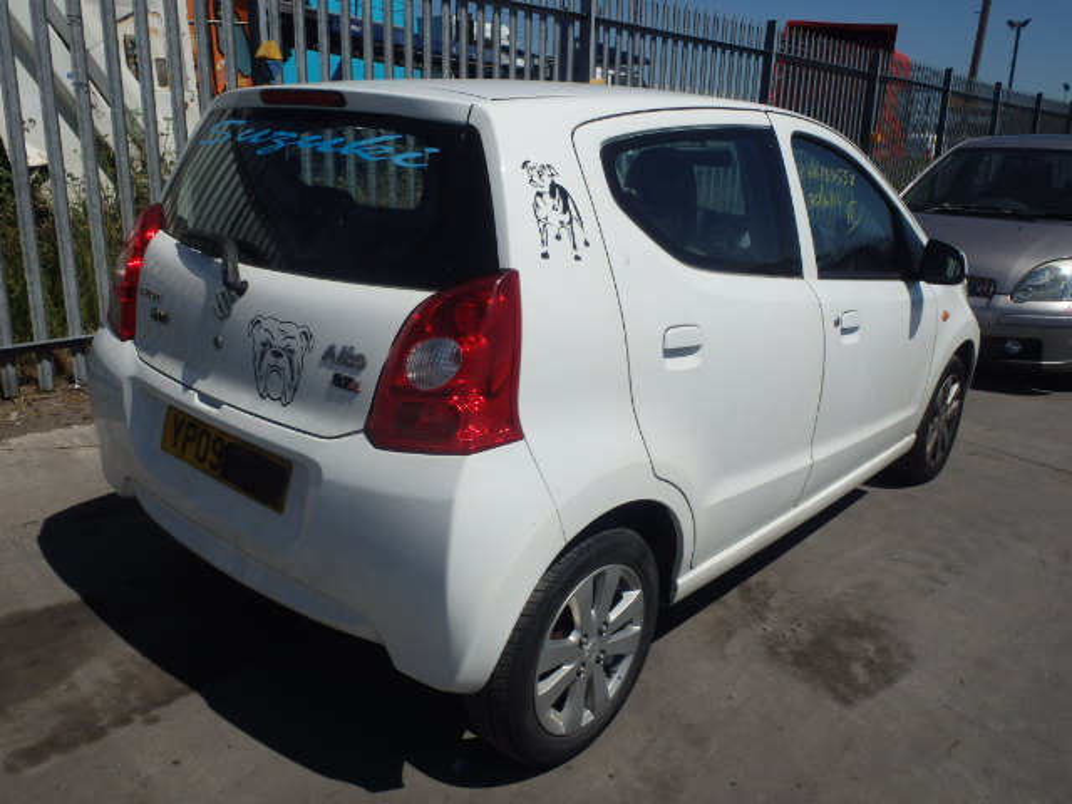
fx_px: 867
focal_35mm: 28
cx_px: 536
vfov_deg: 49.7
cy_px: 402
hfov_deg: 63.4
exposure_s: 1/320
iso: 125
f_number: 11
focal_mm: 5
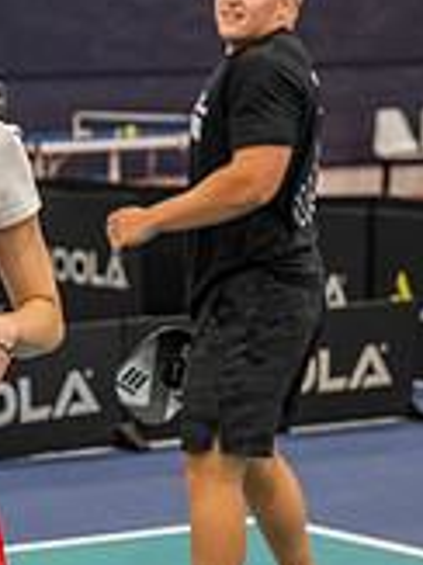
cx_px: -38
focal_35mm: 186
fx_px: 3034
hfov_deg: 7.9
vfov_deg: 10.6
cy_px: 482
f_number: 4
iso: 1600
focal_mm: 70
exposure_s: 1/200
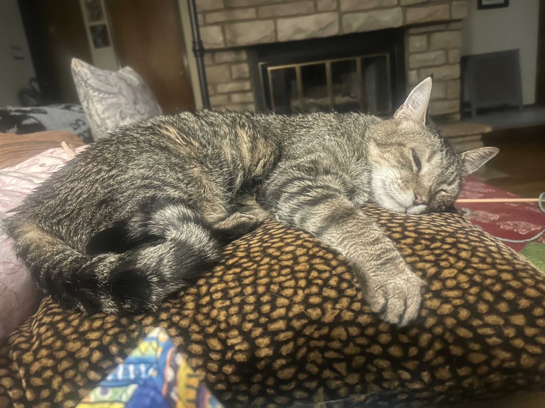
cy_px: 204
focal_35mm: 26
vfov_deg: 53.1
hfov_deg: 67.3
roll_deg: +7.3
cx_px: 272
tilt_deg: -15.2
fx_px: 409
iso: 800
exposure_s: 1/20
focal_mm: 5.7
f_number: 1.5
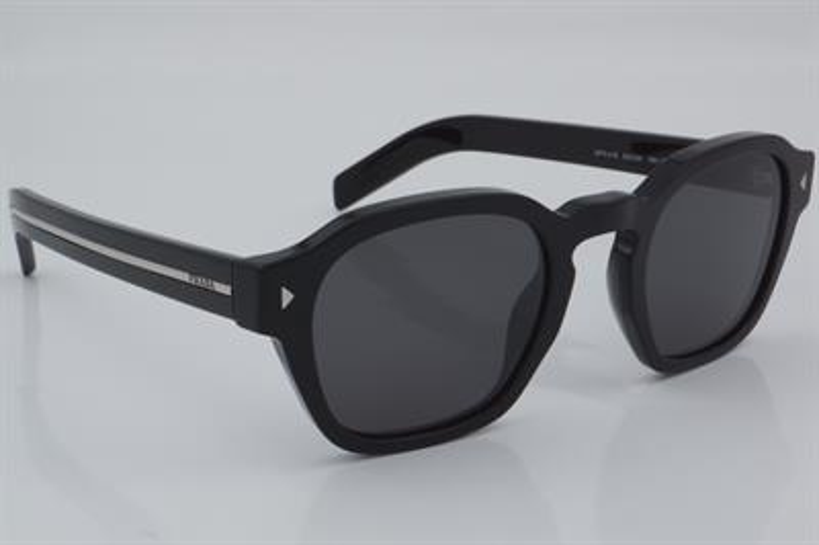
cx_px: 410
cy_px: 272
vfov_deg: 18.2
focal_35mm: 75
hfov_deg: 27.0
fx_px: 1705
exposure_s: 1/4
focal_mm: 50
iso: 100
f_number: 32
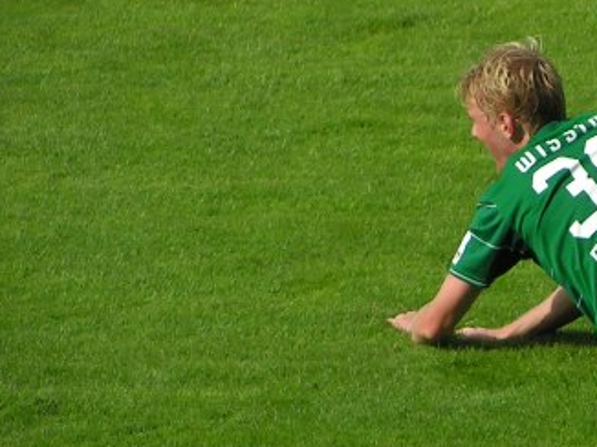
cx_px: 716
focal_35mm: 607
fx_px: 10461
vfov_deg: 2.4
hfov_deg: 3.3
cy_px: 229
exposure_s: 1/640
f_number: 3.5
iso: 50
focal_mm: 37.8
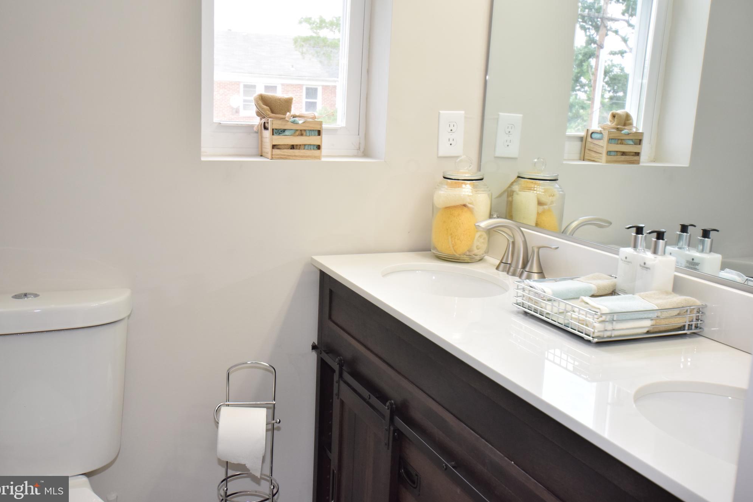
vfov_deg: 35.9
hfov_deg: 51.9
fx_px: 774
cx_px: 372
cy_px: 246
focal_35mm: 37
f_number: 4.5
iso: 800
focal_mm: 24
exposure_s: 1/200
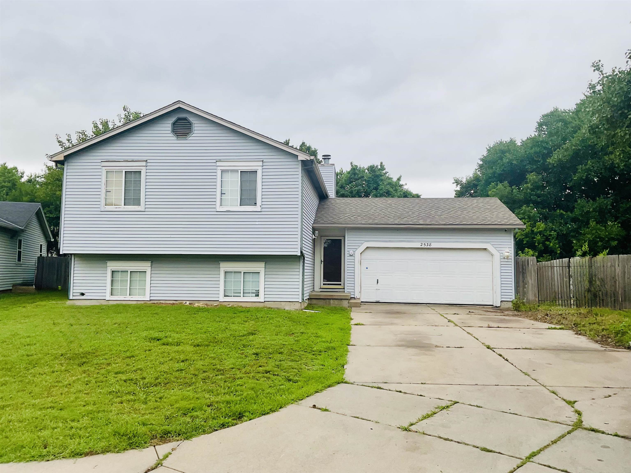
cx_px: 316
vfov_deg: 48.2
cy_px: 236
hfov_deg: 61.7
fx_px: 529
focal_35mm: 29
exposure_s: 1/302
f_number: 1.8
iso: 16
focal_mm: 3
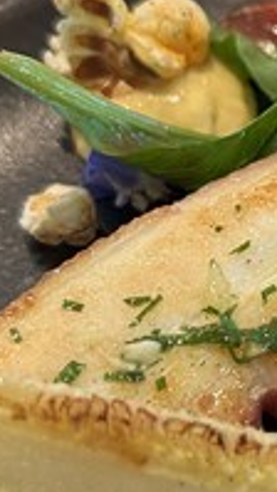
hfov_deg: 12.6
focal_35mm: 91
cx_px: 418
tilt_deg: -51.4
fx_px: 1188
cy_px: 245
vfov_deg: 23.4
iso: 160
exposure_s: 1/50
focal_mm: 5.7
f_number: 1.5
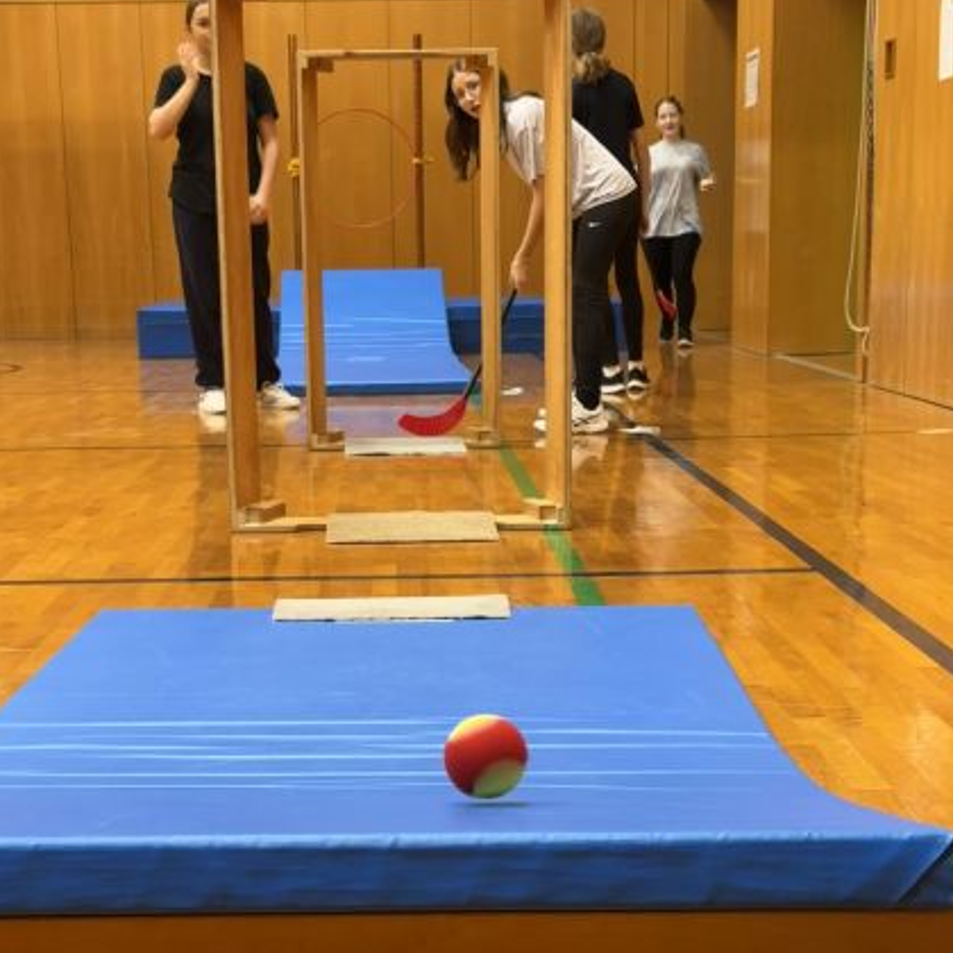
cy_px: 676
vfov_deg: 27.5
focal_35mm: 62
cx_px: 441
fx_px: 1931
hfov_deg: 27.7
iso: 100
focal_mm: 6.86
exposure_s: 1/50
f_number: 1.78
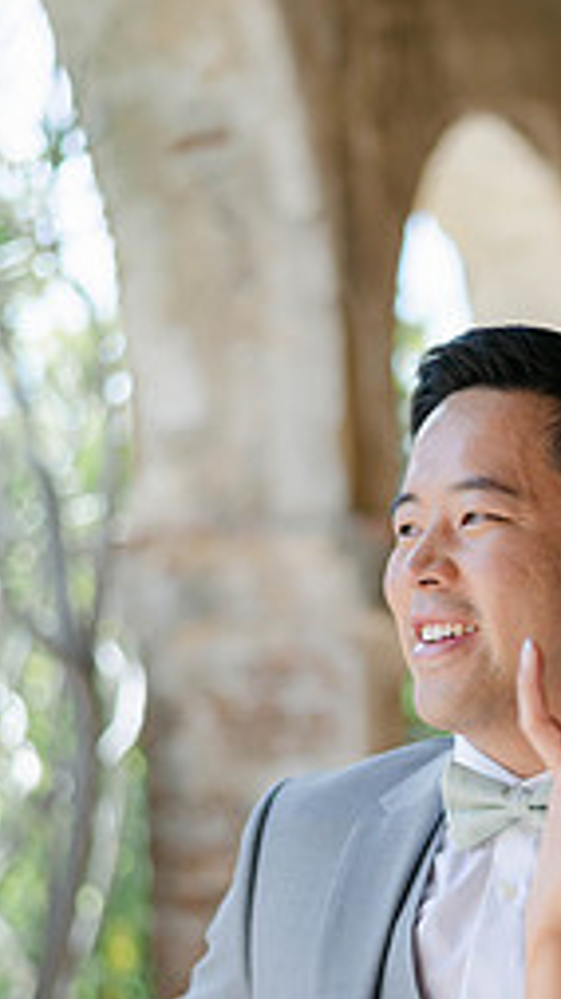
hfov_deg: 12.8
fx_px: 2464
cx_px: 559
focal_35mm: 93
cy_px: 655
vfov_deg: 22.8
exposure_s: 1/1250
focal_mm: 50
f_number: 2
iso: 100
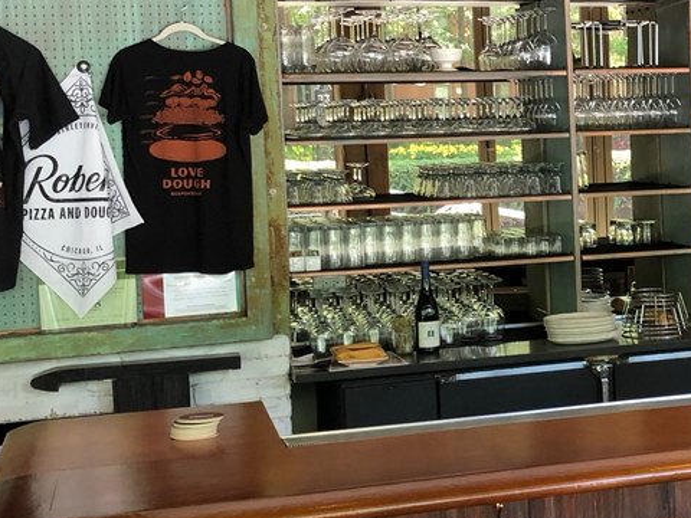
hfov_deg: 27.0
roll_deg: +1.8
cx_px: 602
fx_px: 1397
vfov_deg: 21.0
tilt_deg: -2.8
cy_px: 186
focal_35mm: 70
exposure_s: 1/24
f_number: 1.8
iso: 40
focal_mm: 3.99
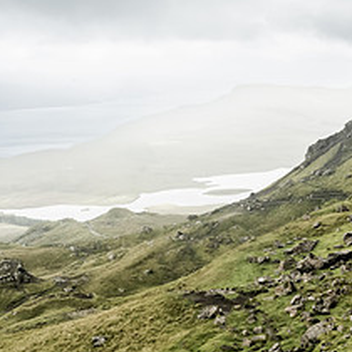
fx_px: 943
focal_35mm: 82
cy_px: 185
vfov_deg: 21.1
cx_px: 334
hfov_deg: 20.6
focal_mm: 35
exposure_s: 1/100
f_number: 18
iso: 1250
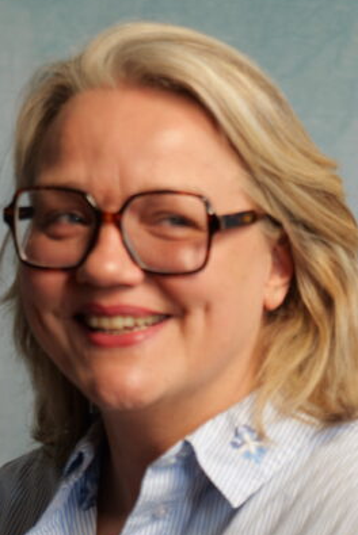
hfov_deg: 6.7
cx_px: 163
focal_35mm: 204
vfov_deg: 10.0
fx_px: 3037
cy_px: 446
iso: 500
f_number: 2.8
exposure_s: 1/80
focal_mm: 70
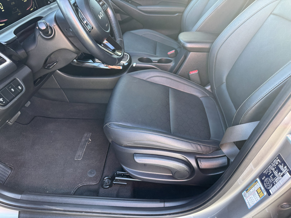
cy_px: 109
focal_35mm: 24
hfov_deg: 71.6
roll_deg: -1.2
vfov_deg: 56.8
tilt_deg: -36.4
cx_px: 146
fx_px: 202
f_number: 1.78
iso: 200
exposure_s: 1/121
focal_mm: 6.76
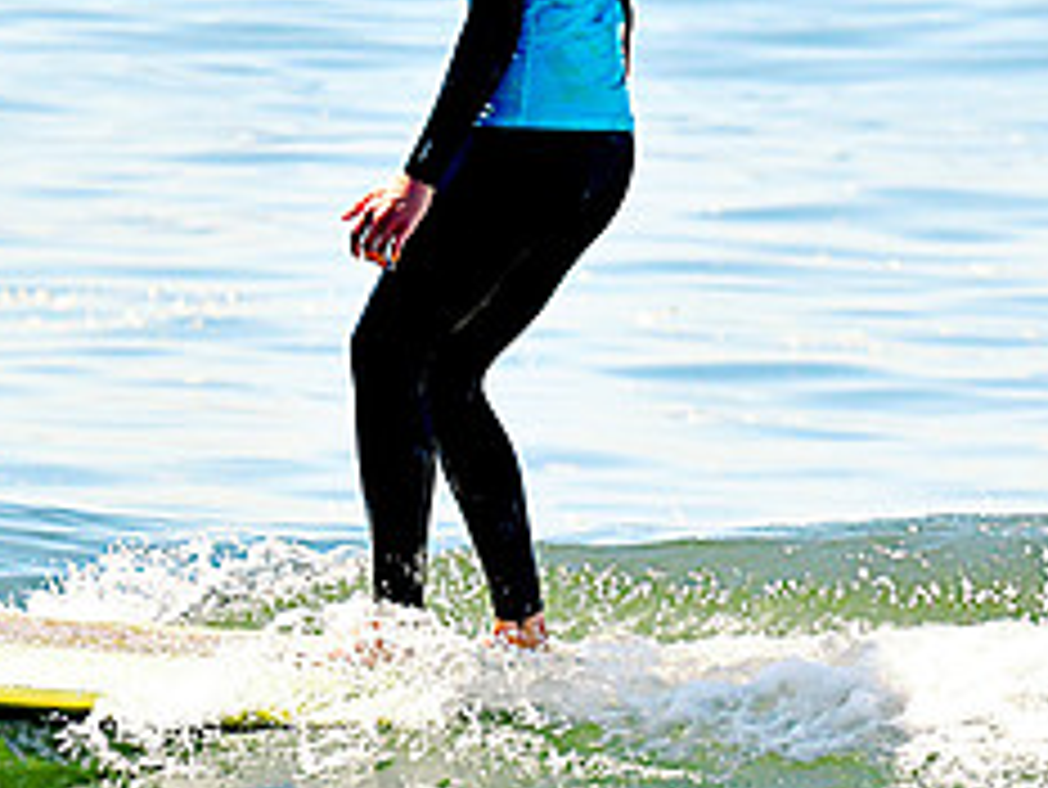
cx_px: 445
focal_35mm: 1794
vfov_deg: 0.8
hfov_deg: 1.1
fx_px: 54341
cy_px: 277
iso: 1600
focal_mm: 500
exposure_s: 1/2500
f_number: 9
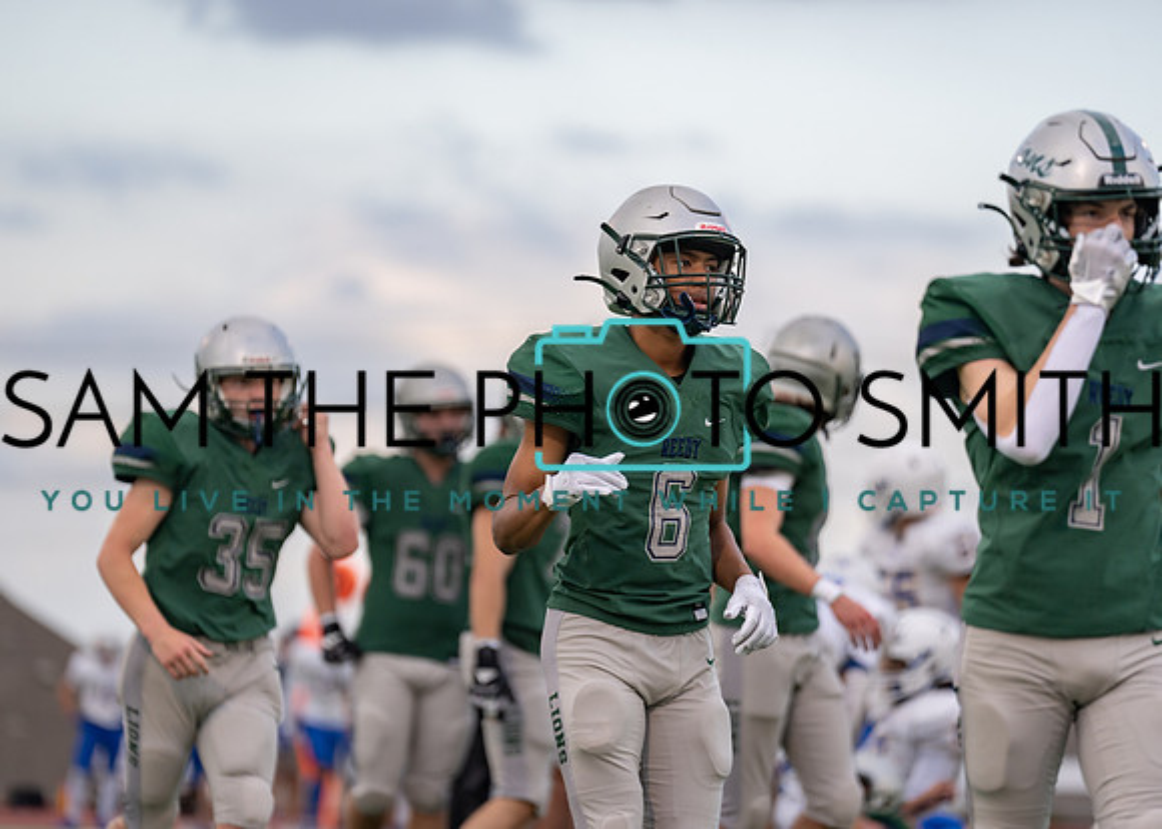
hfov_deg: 9.6
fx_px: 6915
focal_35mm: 210
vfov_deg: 6.9
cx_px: 581
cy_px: 414
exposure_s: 1/1250
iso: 250
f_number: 2.8
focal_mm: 200
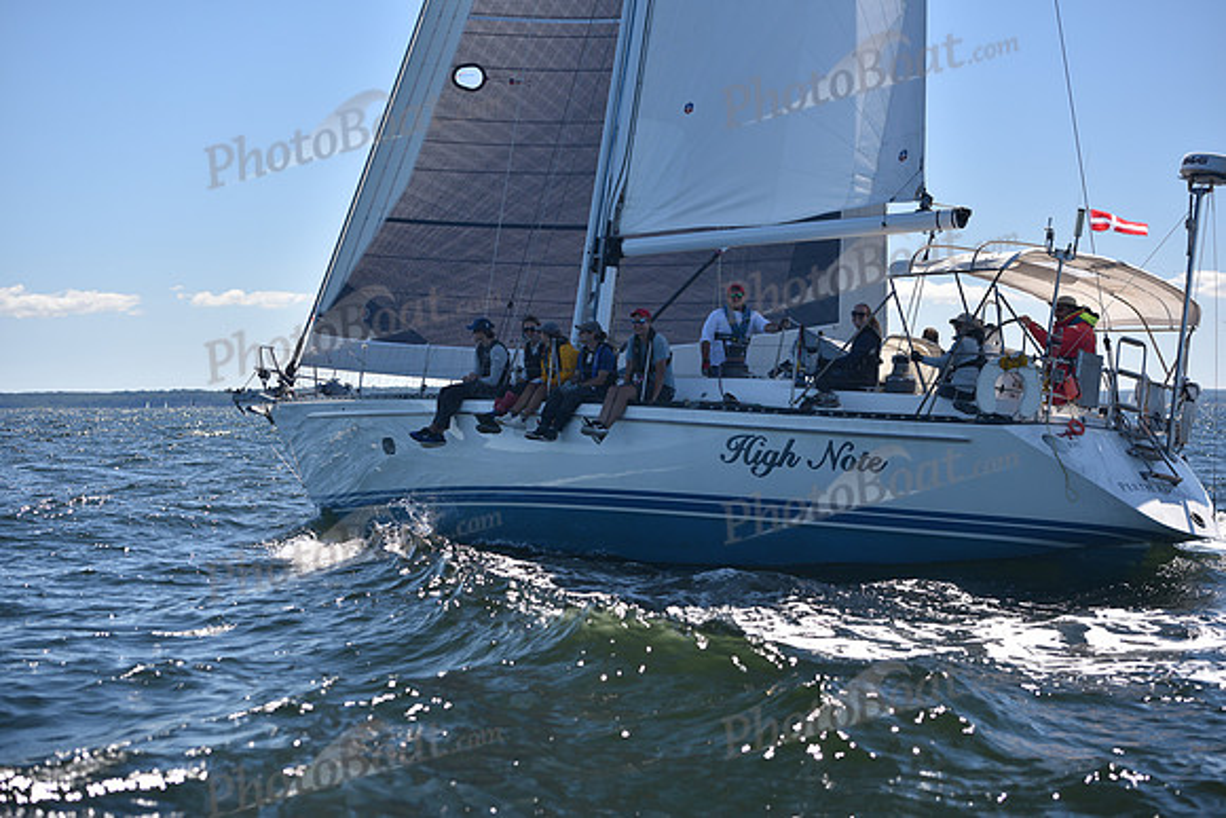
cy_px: 409
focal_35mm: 70
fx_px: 2384
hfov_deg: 28.8
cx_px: 613
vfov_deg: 19.5
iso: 200
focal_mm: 70
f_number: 4
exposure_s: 1/800
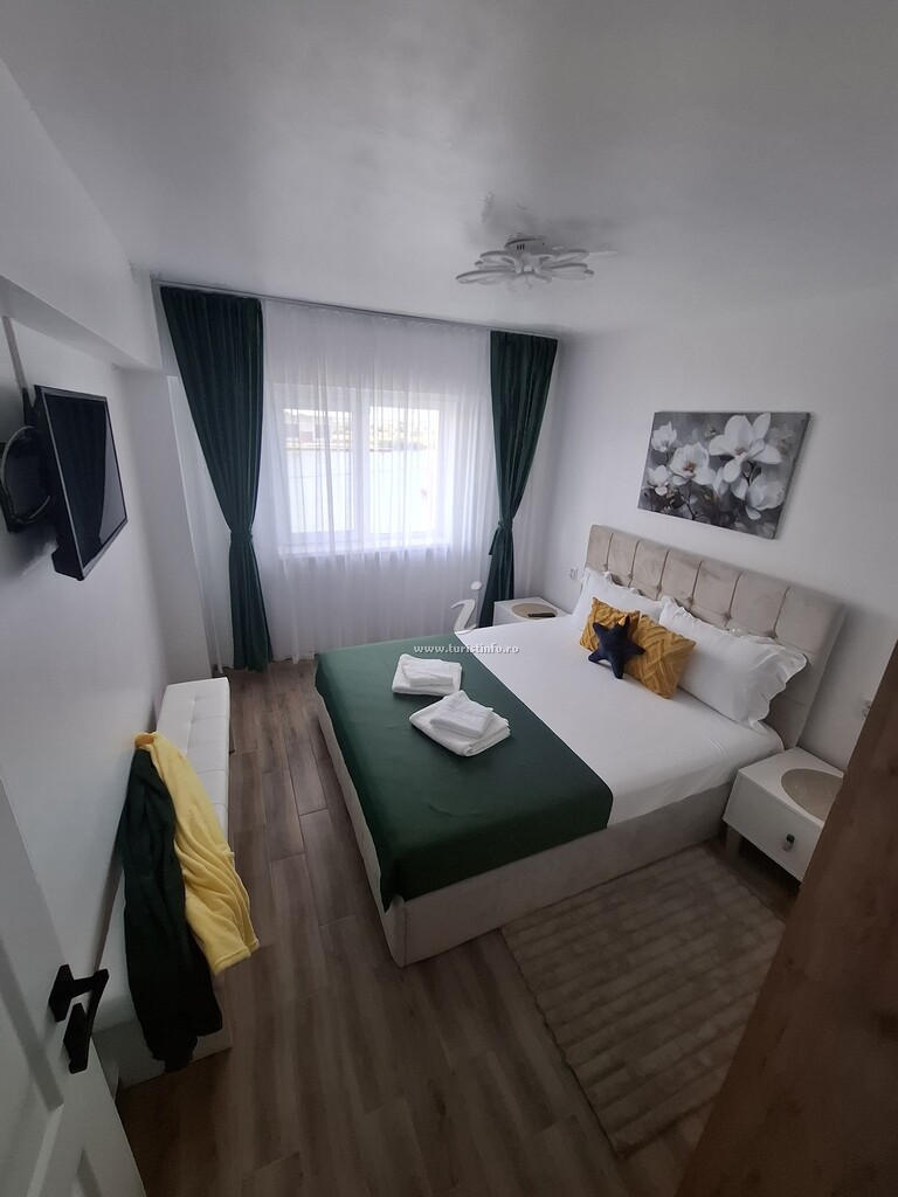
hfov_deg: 89.9
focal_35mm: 13
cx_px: 449
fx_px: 450
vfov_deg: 106.2
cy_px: 598
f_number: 2.2
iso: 40
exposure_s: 1/50
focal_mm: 1.74
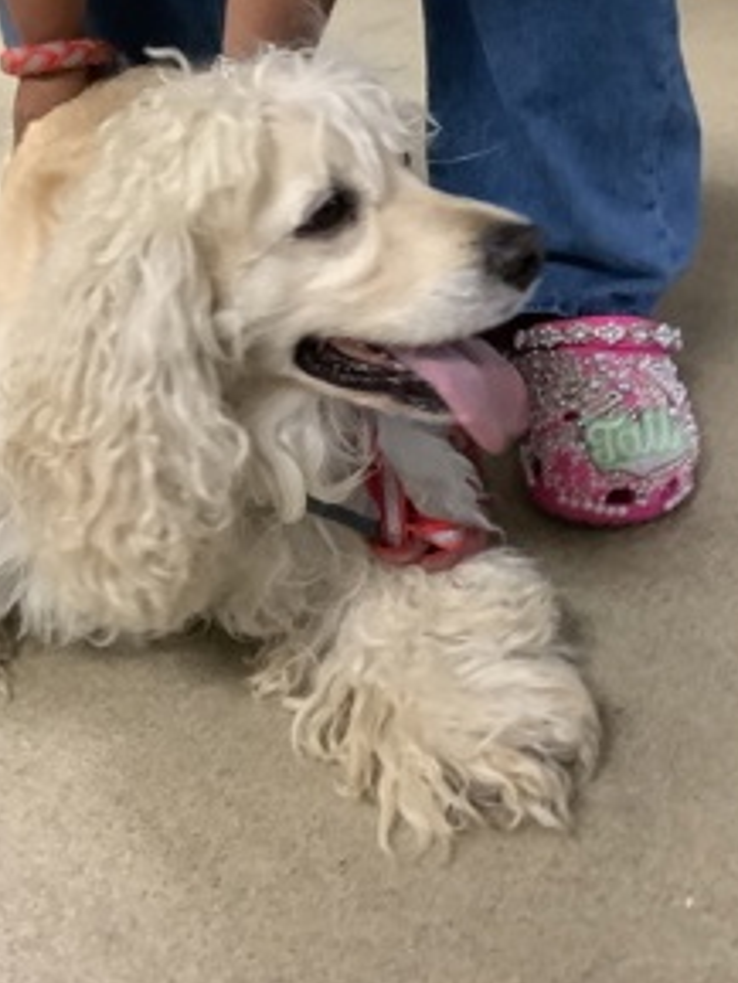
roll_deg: +1.2
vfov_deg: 41.6
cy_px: 344
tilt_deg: -30.1
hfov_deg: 31.9
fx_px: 1278
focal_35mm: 45
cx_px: 236
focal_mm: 3.3
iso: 250
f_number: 2.4
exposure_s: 1/40
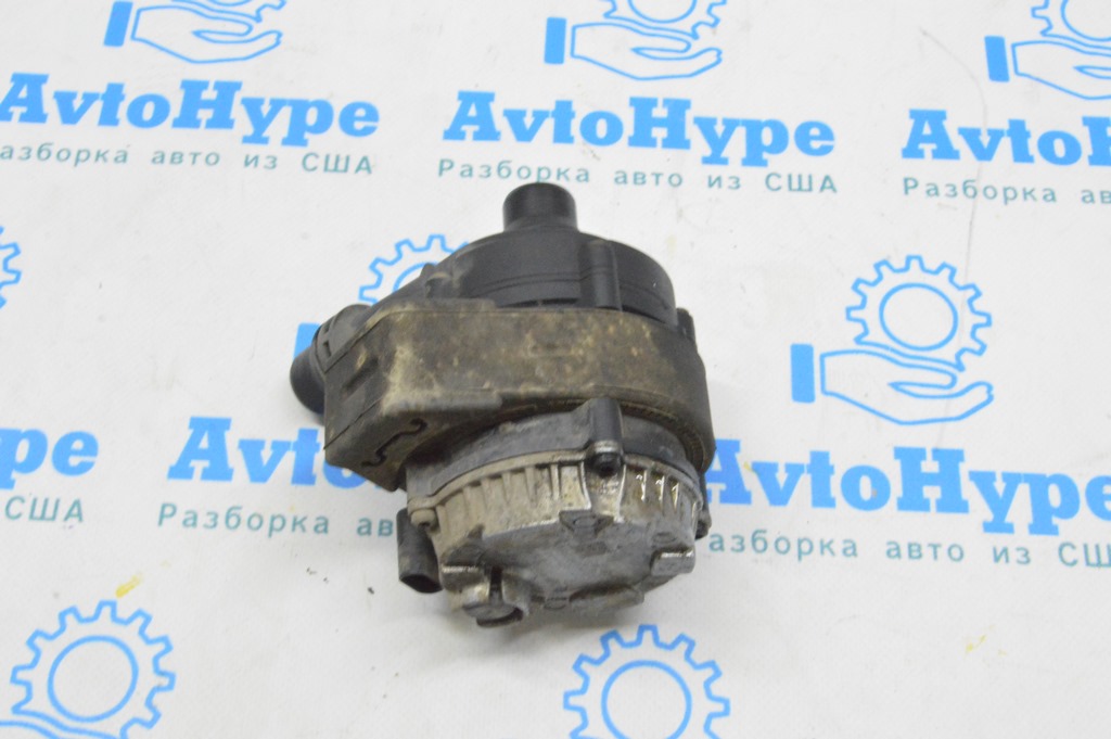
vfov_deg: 28.0
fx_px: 1480
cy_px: 370
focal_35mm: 48
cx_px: 556
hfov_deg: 41.1
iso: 6400
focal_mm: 32
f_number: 20
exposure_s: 1/15
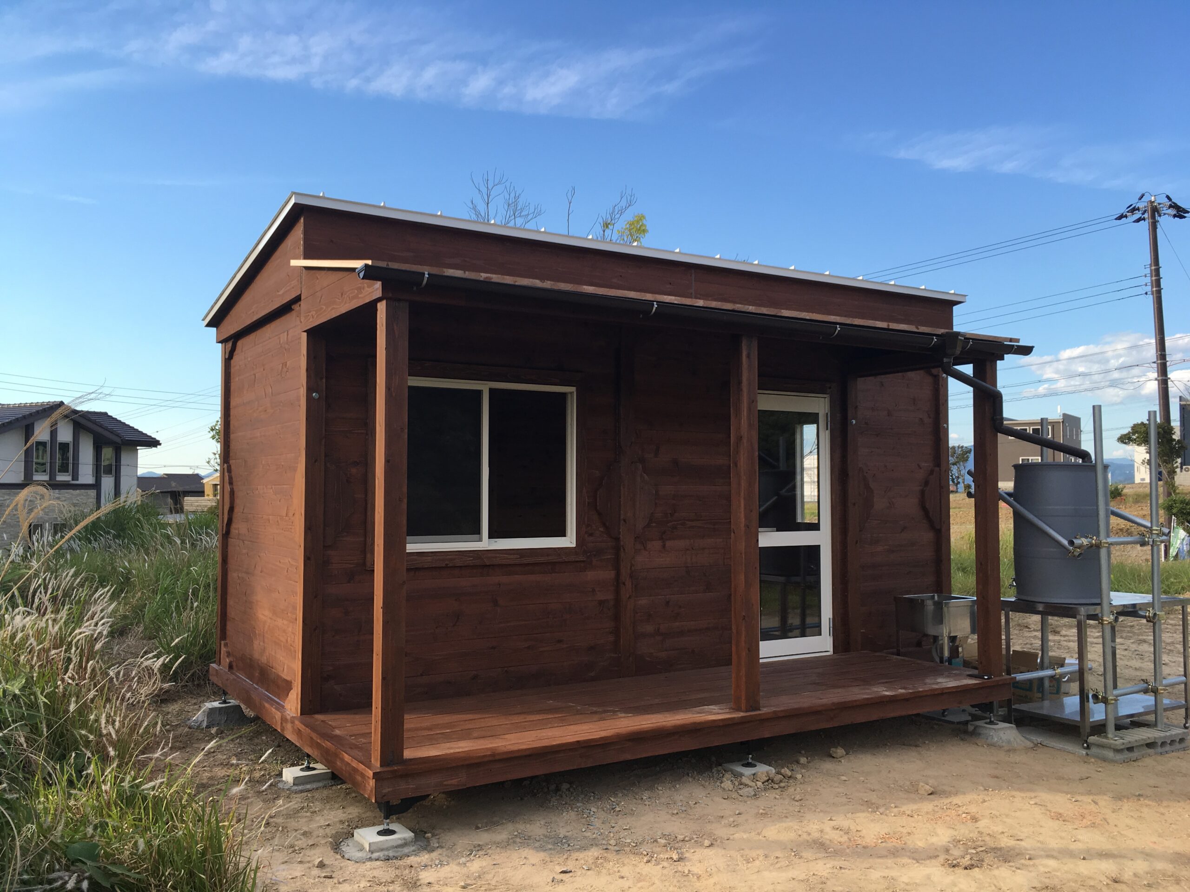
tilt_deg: +3.0
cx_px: 595
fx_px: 997
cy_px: 446
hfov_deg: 61.7
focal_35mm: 29
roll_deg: -0.2
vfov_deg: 48.2
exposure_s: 1/437
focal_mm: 4.15
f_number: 2.2
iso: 25
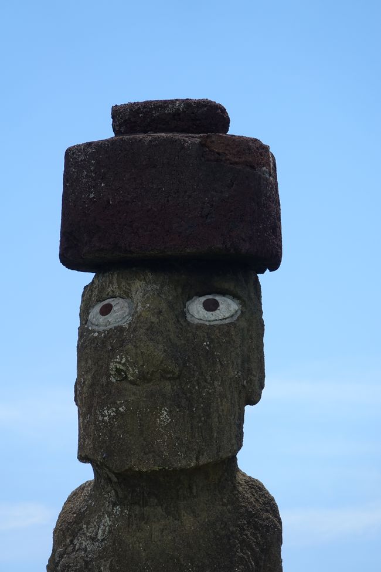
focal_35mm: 256
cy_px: 286
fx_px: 4064
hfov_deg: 5.4
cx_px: 190
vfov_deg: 8.0
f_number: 4
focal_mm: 93.9
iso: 100
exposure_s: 1/800
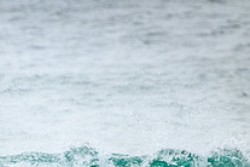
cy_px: 205
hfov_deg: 0.9
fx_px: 15568
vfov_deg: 0.6
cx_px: -98
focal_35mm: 2242
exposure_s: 1/2000
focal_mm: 800
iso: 1250
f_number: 11
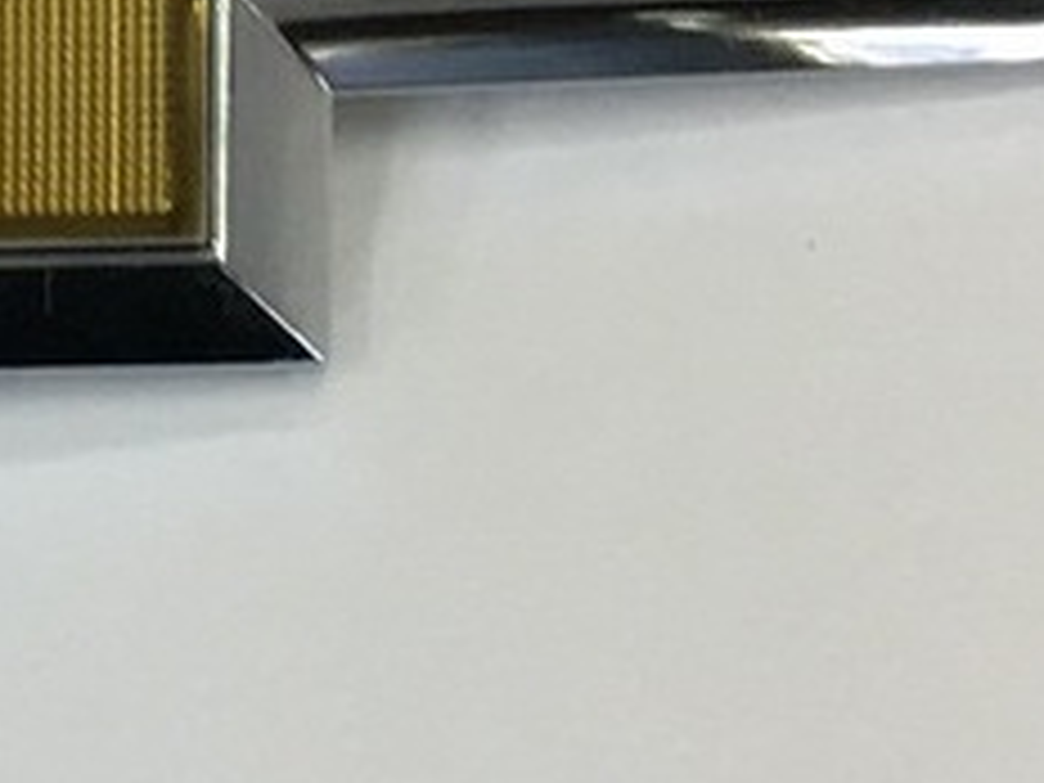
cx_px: -266
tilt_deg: -70.6
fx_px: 3860
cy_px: -216
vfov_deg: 11.3
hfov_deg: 14.8
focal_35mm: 128
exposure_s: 1/33
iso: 100
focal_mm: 4.15
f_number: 2.2
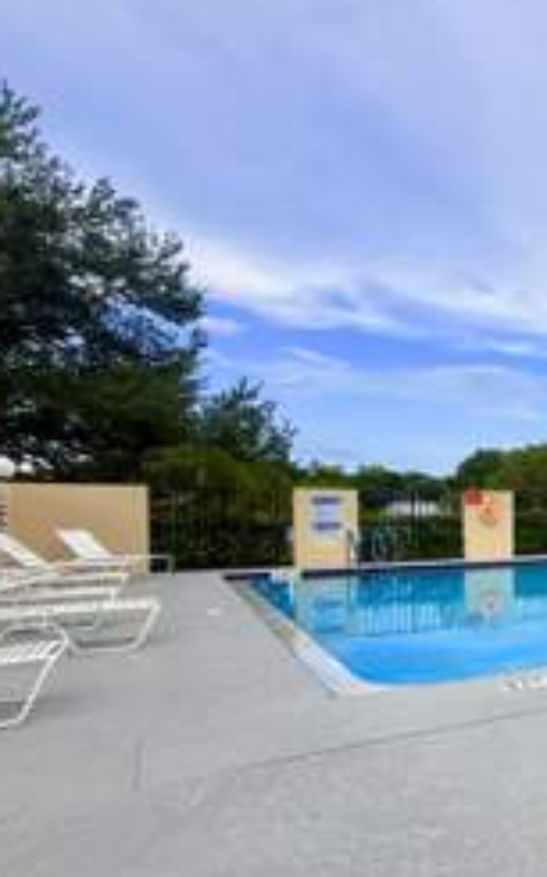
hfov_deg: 33.1
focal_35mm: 29
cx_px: 694
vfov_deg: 64.0
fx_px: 692
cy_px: 532
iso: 50
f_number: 2.2
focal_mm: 2.22
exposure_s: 1/1033
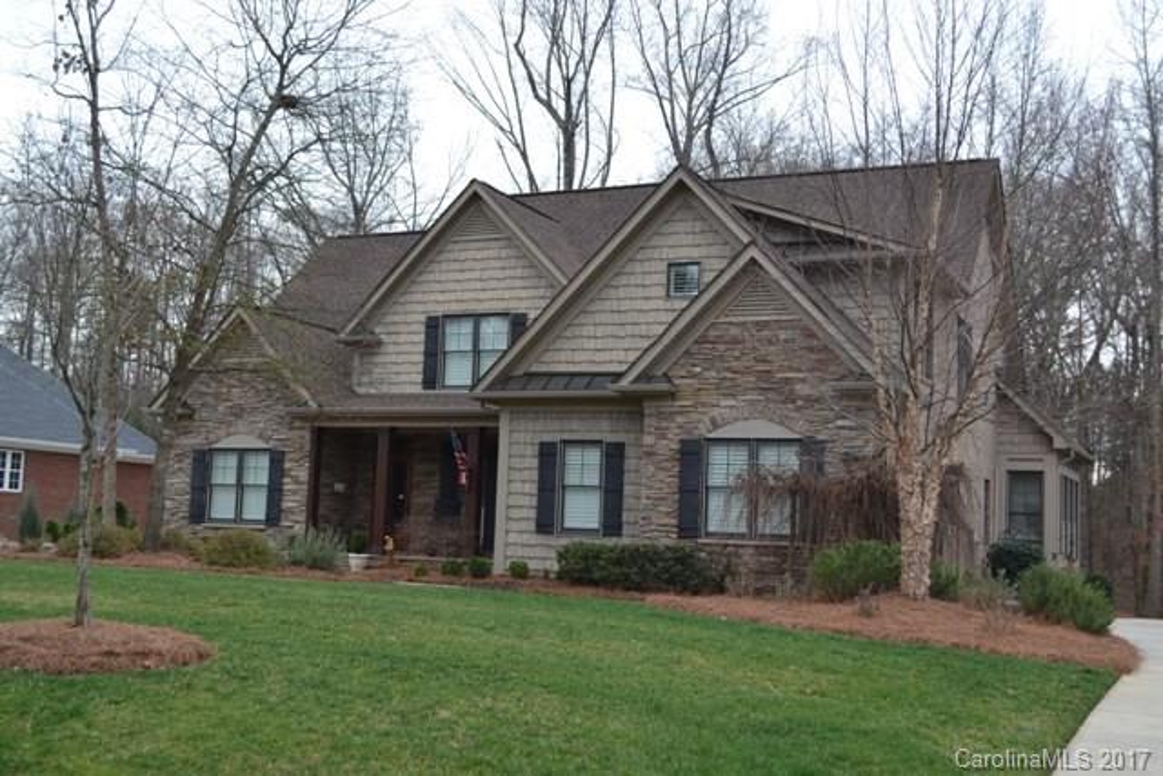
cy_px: 388
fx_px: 1406
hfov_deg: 45.0
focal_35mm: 44
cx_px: 582
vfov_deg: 30.9
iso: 140
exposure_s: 1/125
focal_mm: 29
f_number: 5.6
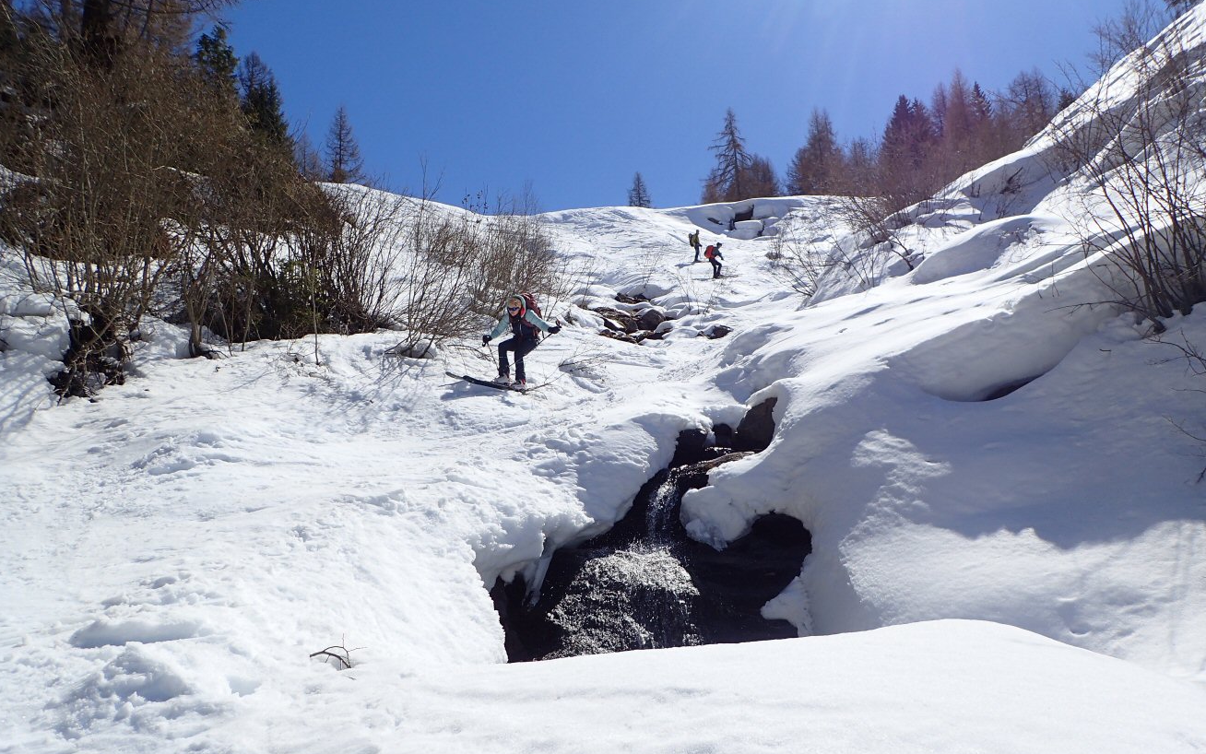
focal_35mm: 27
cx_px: 611
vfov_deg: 46.0
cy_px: 412
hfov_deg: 68.4
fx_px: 888
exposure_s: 1/400
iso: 100
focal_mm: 4.5
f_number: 8
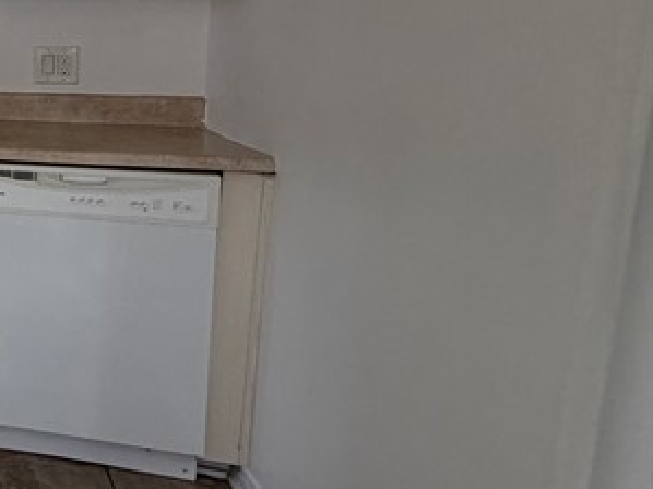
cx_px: -456
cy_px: 85
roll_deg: -2.4
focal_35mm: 48
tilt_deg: -3.9
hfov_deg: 24.0
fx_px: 905
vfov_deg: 29.4
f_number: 2.2
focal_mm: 2.22
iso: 125
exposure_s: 1/120
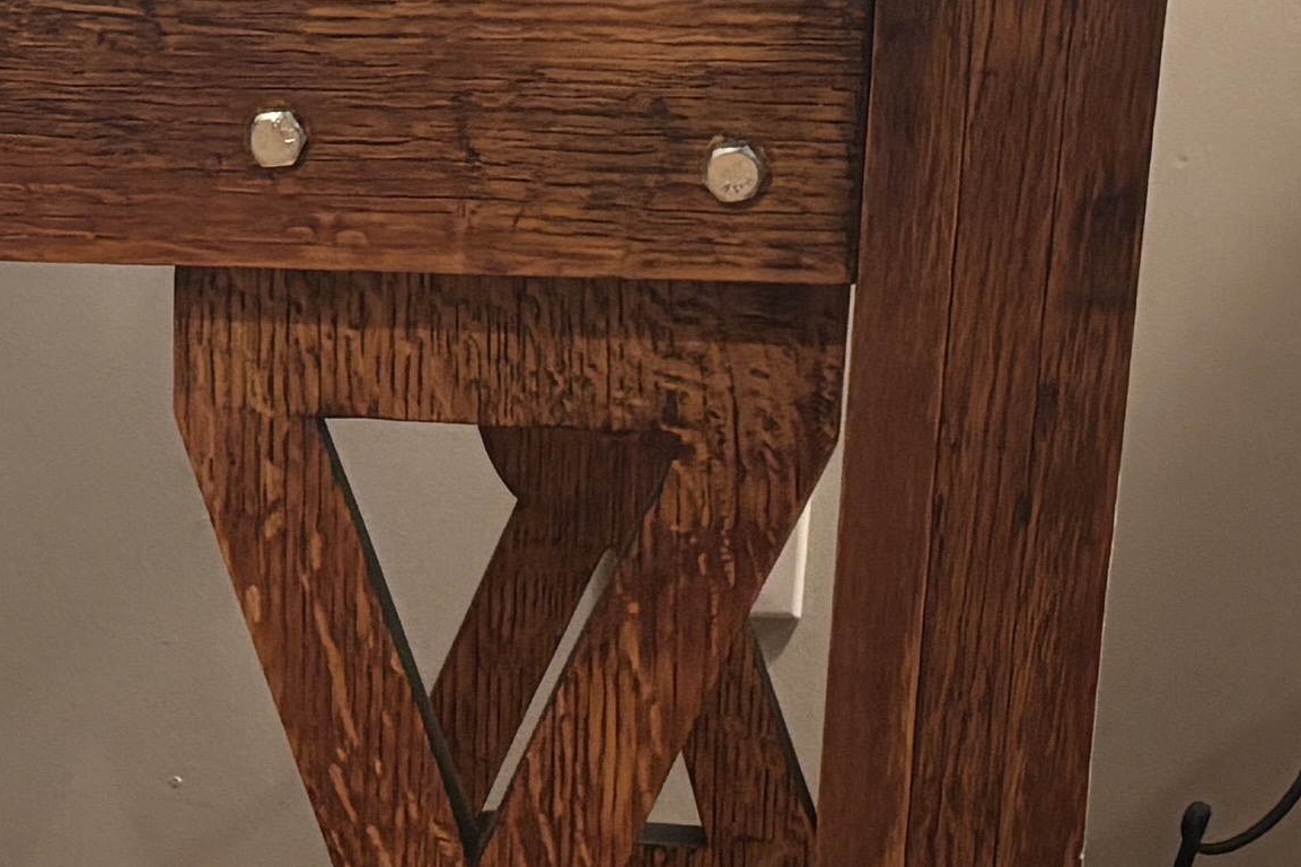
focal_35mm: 134
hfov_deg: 14.4
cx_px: -548
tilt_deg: -21.1
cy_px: 781
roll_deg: +2.8
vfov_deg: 10.2
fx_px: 4841
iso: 500
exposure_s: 1/41
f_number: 1.6
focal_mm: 5.96
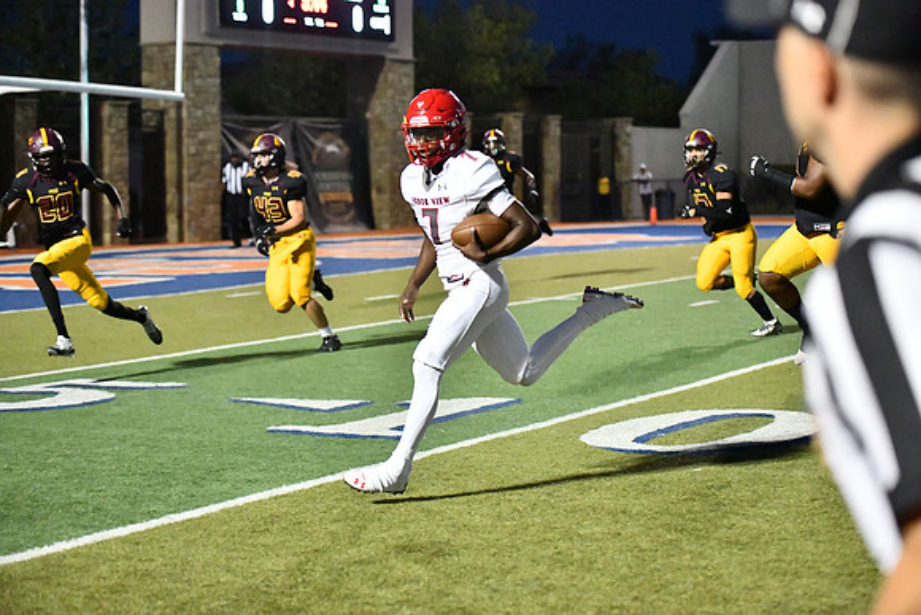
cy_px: 308
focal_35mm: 80
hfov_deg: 25.4
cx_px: 460
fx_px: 2047
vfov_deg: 17.1
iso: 18000
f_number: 3.2
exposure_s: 1/3200
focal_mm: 80
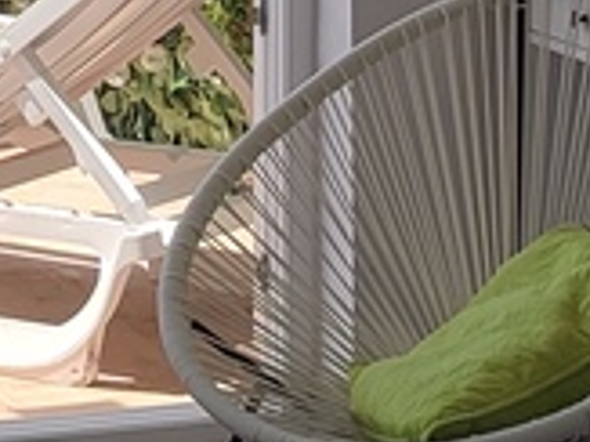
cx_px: -185
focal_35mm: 196
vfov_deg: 7.4
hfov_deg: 9.9
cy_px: -268
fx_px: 3338
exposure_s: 1/437
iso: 50
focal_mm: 6.04
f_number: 1.9
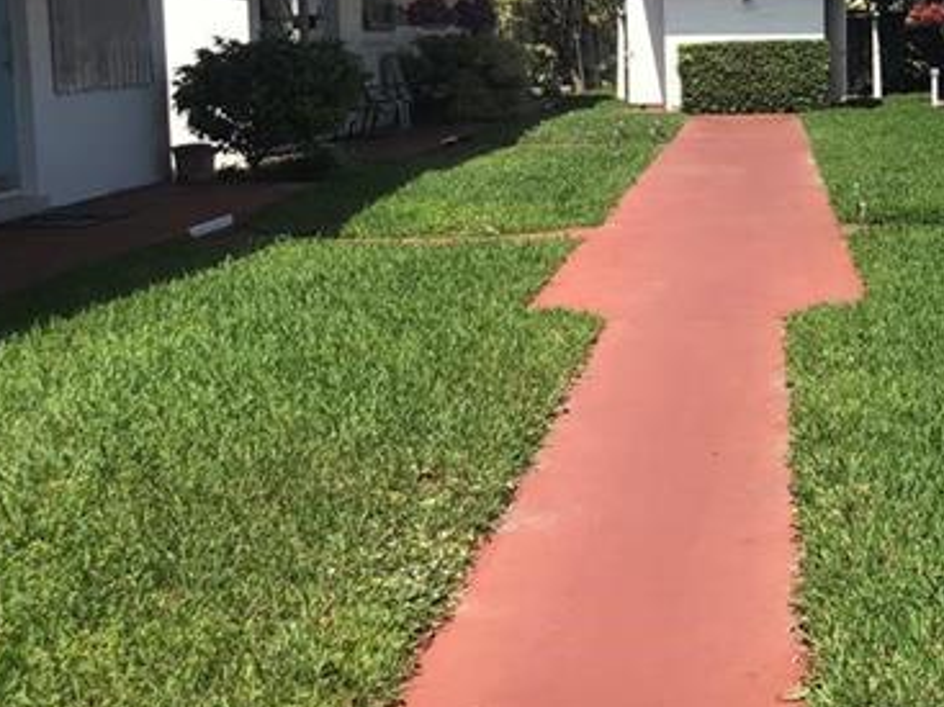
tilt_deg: -6.3
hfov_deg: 29.9
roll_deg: -0.6
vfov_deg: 23.9
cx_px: 911
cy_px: 237
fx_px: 1663
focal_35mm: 61
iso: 20
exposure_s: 1/2315
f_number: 1.8
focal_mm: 3.99
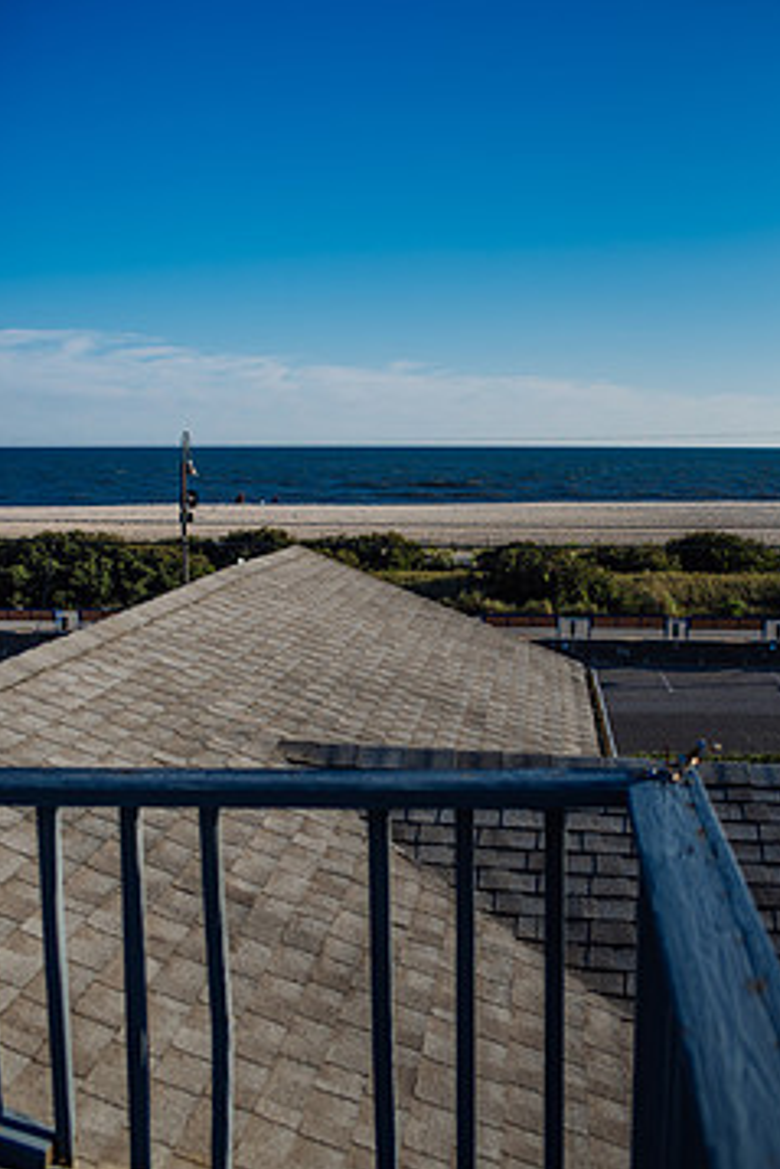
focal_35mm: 44
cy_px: 575
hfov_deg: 30.5
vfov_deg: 44.5
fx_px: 1429
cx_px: 454
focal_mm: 35
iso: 100
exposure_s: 1/3200
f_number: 2.8
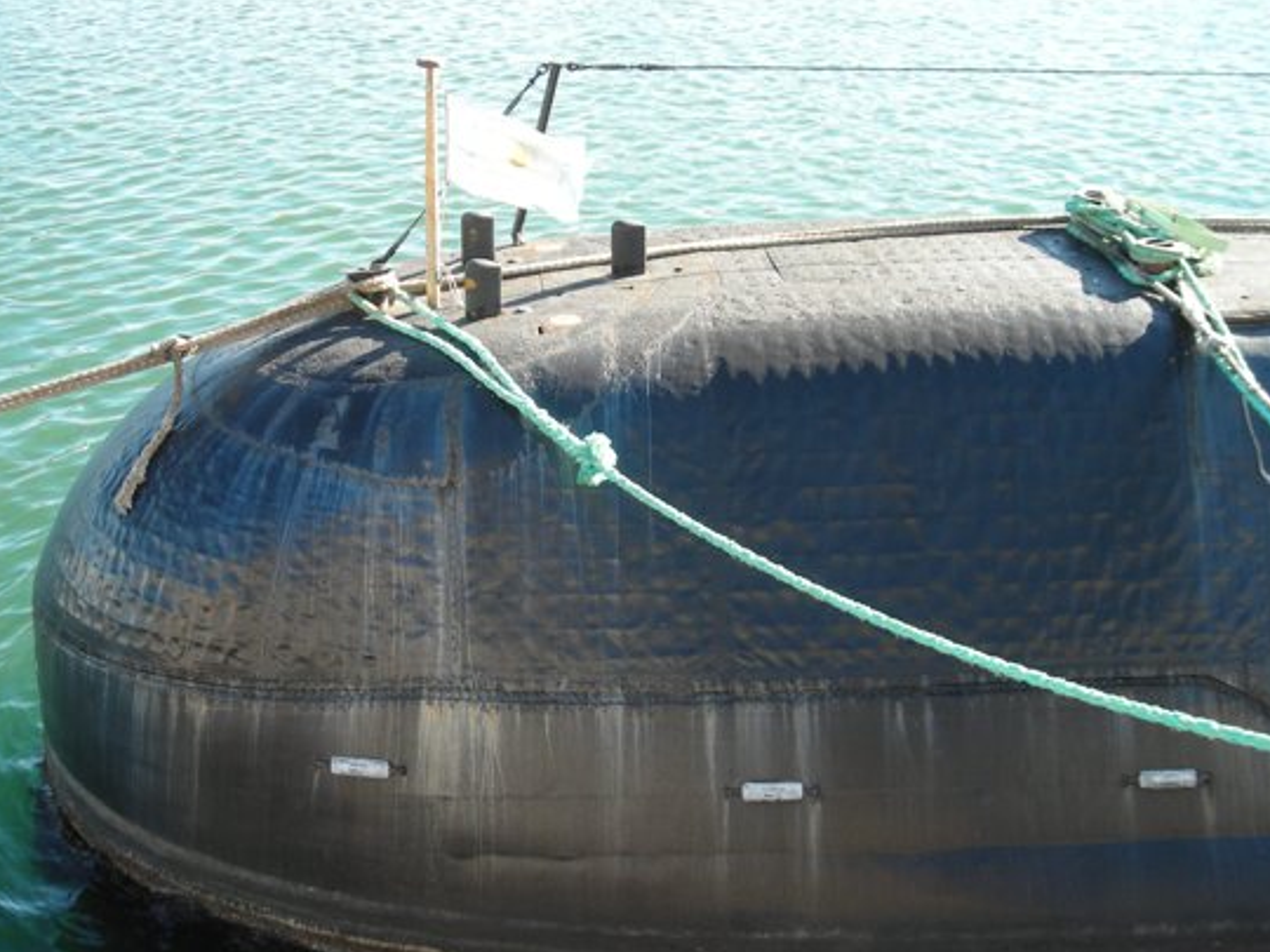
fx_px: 1651
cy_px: 505
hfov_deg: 42.0
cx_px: 539
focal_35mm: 45
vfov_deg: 32.2
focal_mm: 6.3
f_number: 3.2
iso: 50
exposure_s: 1/94.7
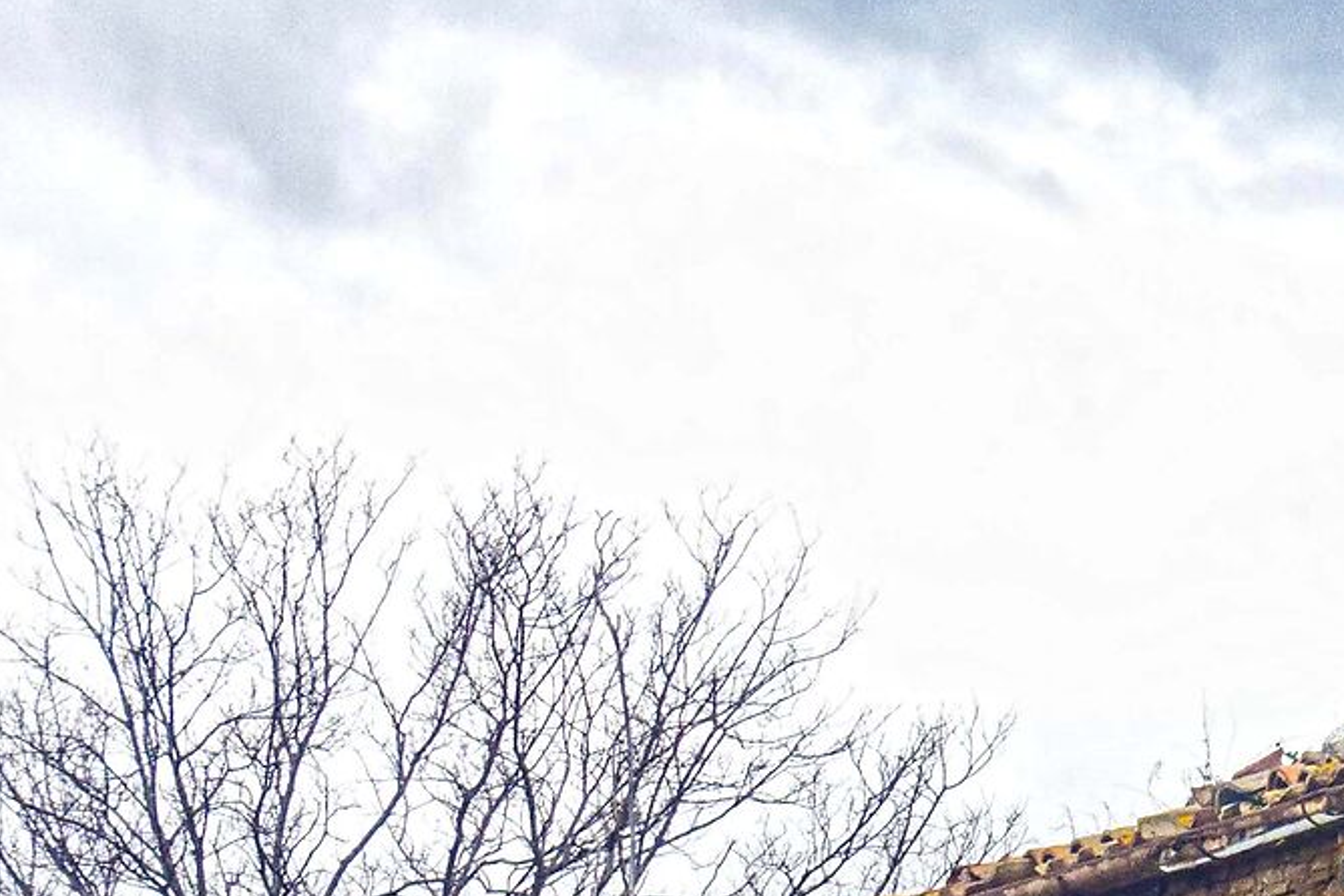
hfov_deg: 8.8
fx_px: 8437
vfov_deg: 6.0
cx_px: 2170
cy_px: 1073
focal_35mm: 226
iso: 320
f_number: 9
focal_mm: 22.95
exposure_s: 1/80
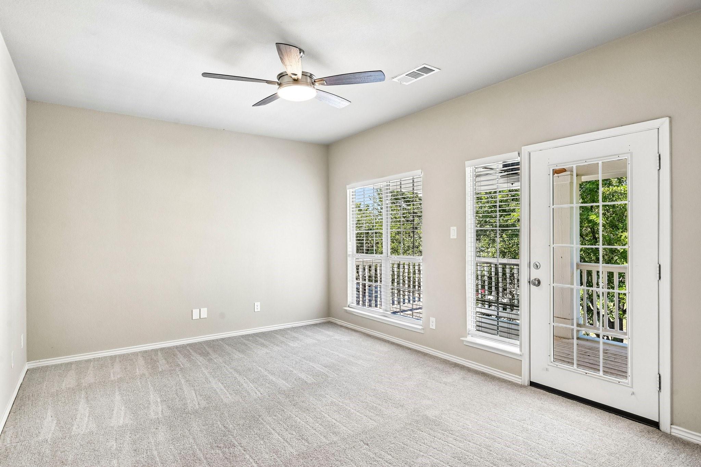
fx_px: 380
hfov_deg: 85.4
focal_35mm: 20
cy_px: 234
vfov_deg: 63.2
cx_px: 350
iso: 400
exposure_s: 1/40
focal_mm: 19.5
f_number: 8
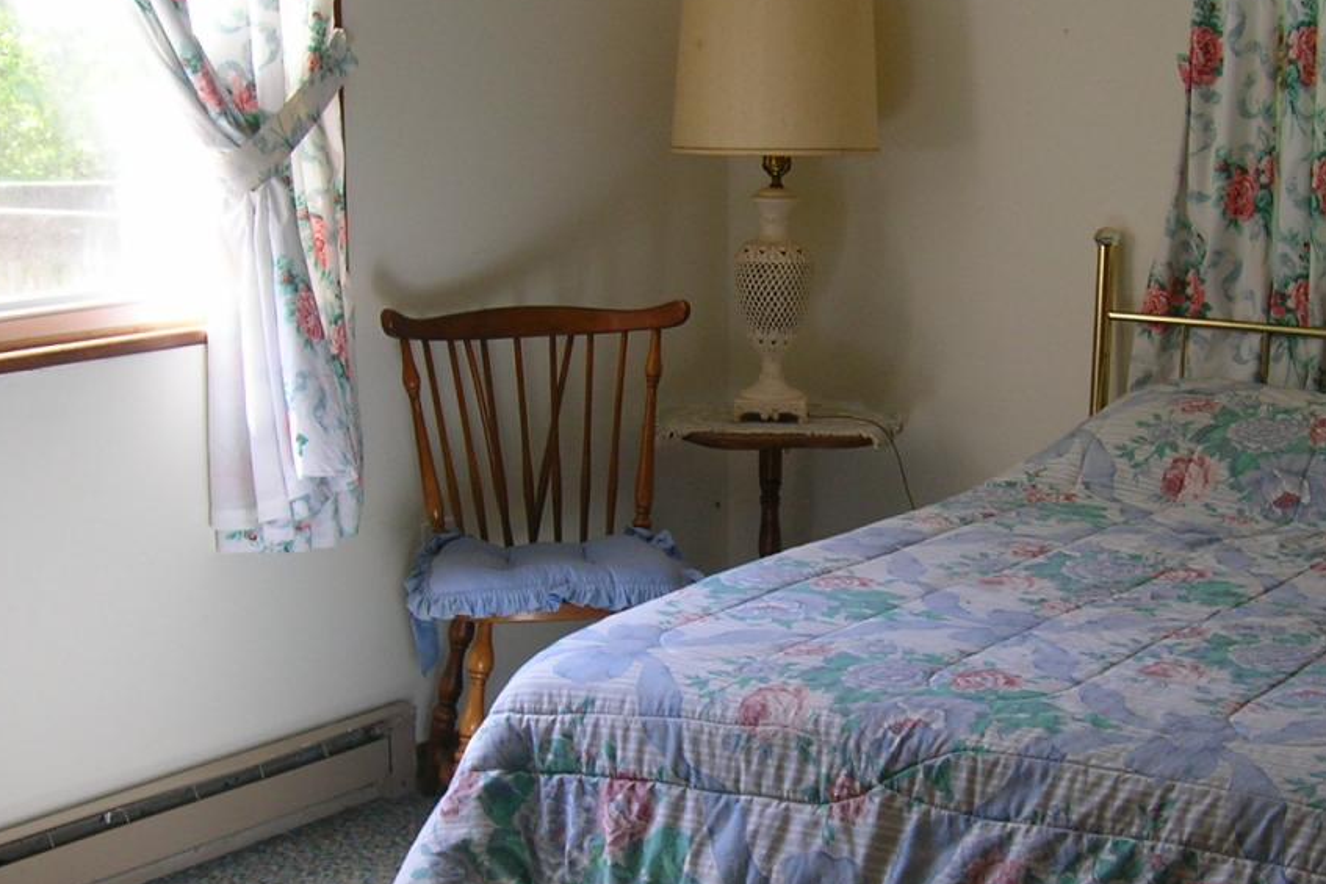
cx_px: 859
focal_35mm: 66
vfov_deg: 20.6
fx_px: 2431
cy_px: 552
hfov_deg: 30.3
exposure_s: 1/36.7
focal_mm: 7
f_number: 3.1
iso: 50
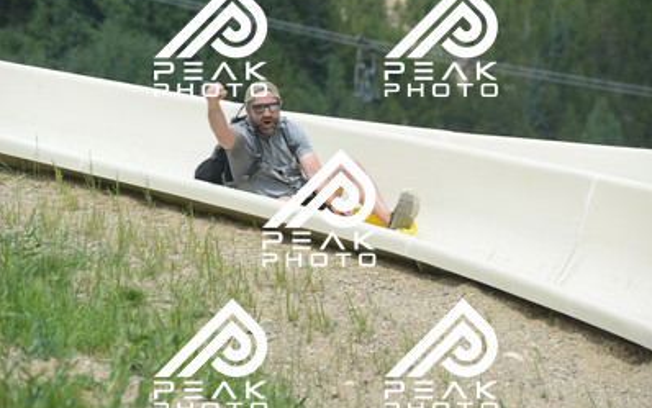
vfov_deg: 6.6
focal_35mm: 200
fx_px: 3555
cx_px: 326
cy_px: 197
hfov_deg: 10.5
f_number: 6.3
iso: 250
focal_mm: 195
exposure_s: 1/640
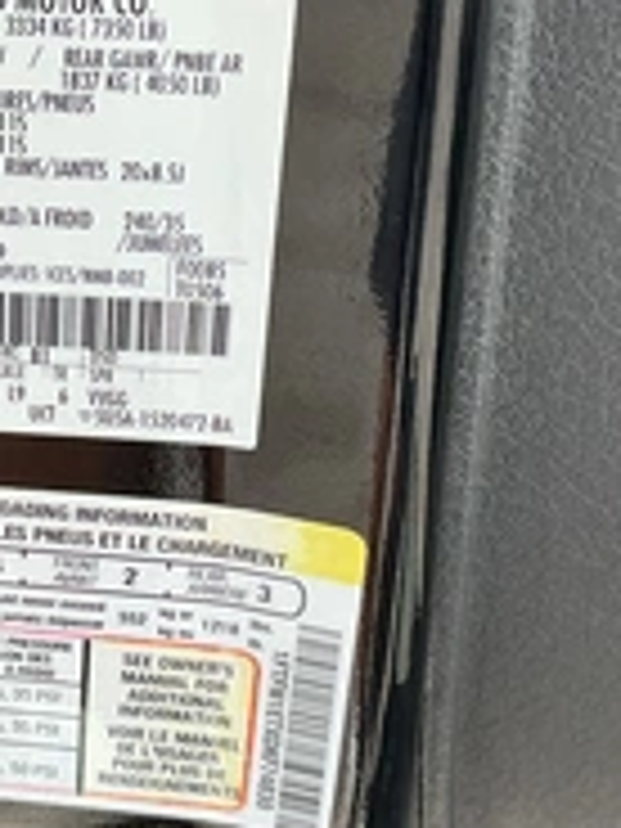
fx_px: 1459
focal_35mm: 61
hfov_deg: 22.8
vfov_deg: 31.2
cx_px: -40
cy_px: 225
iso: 25
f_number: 1.8
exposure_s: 1/540
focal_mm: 3
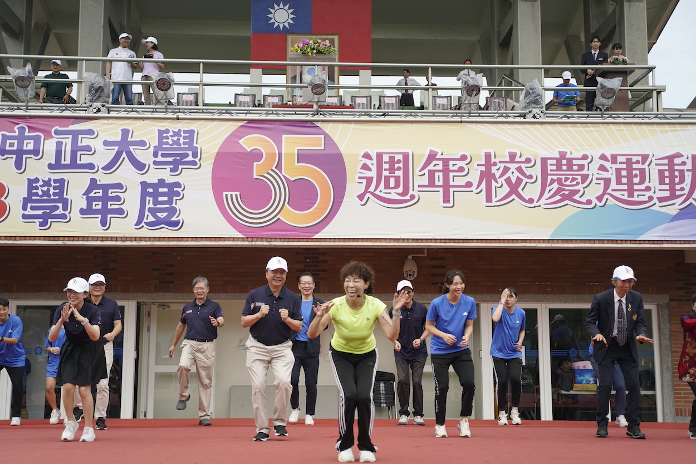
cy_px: 232
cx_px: 348
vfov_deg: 28.6
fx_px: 908
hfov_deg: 41.9
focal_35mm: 47
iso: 800
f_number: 2.8
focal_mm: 47
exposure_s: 1/8000
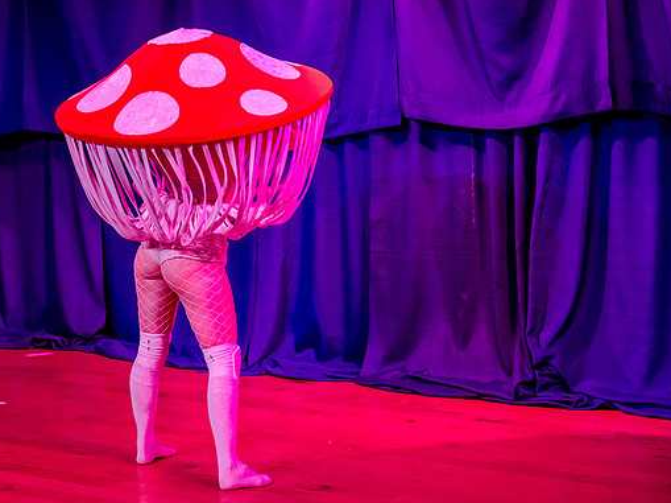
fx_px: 1821
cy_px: 153
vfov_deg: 15.7
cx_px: 57
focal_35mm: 94
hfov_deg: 20.4
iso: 2500
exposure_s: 1/100
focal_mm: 52
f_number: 2.8
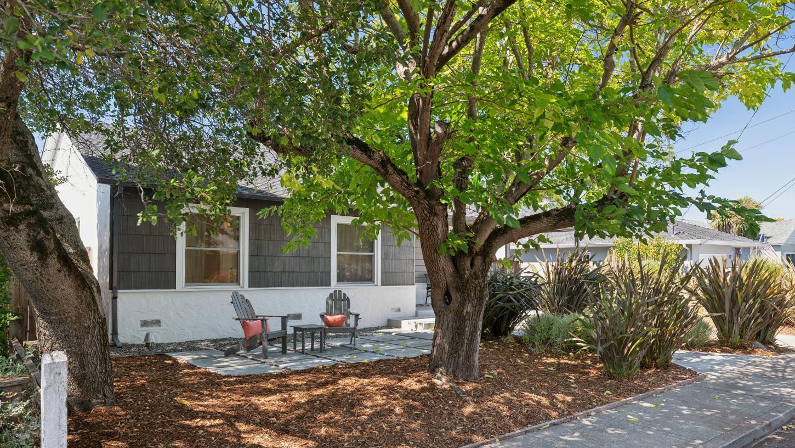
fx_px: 548
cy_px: 252
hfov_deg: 71.9
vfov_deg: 44.3
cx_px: 407
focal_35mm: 26
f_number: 8
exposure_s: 1/25
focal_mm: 24
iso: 110
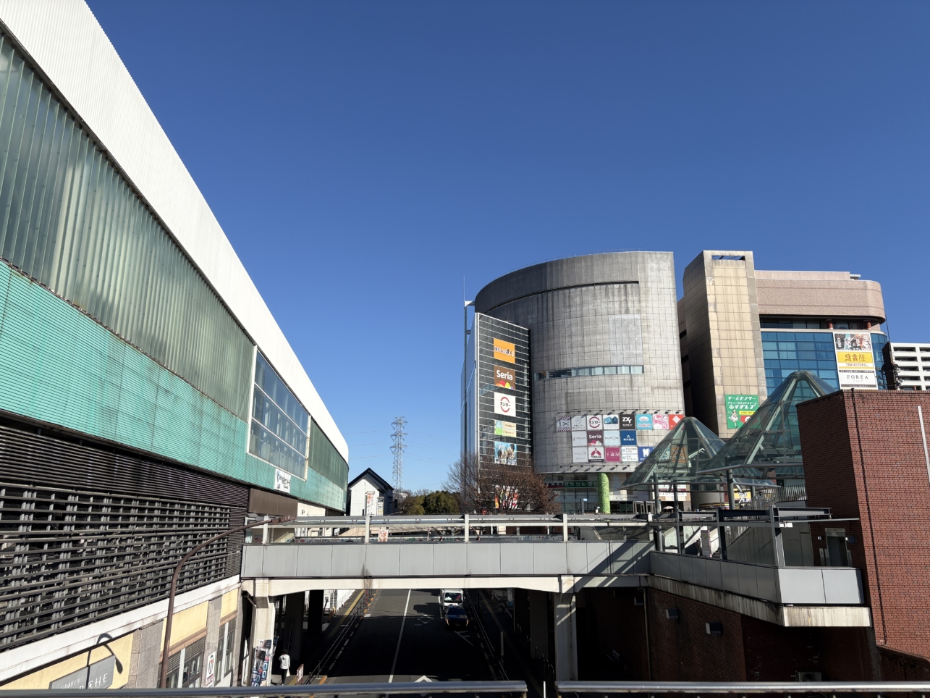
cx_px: 465
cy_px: 349
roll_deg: -0.2
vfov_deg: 53.1
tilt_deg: +14.3
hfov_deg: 67.3
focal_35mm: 26
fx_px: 699
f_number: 1.6
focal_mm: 5.96
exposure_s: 1/5814
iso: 50
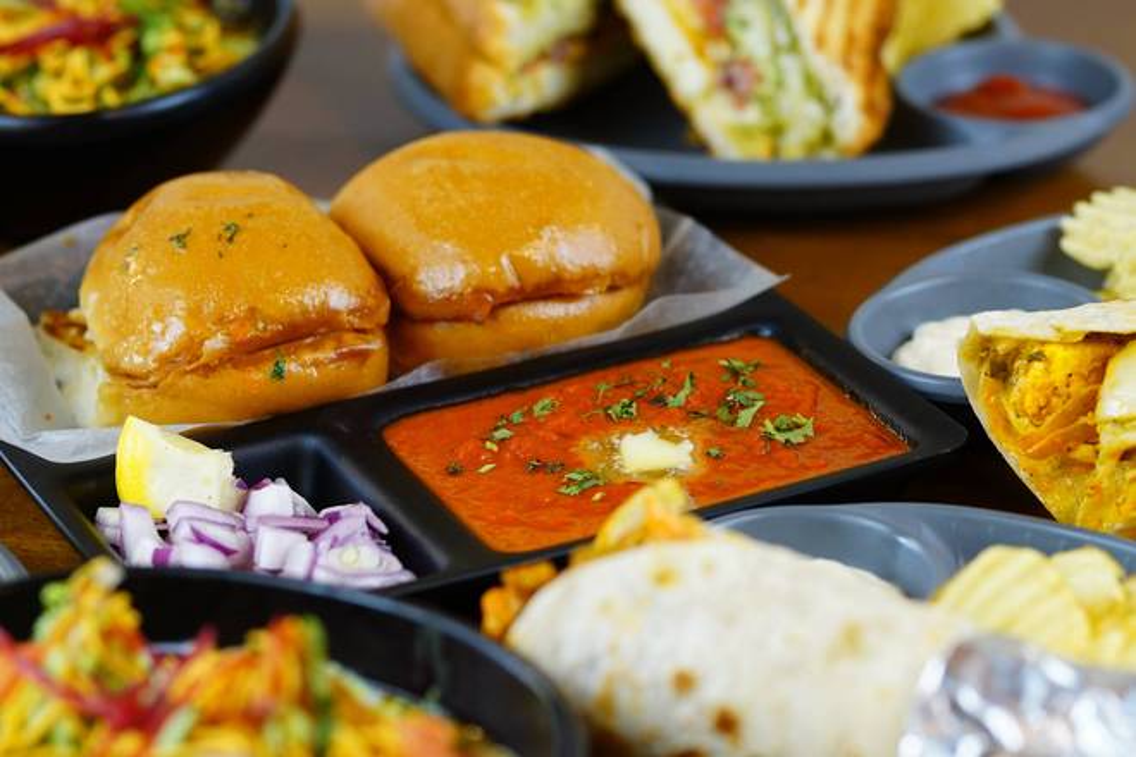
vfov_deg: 10.8
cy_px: 378
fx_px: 4007
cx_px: 568
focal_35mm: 127
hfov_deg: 16.1
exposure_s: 1/50
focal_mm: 85
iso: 640
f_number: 3.2
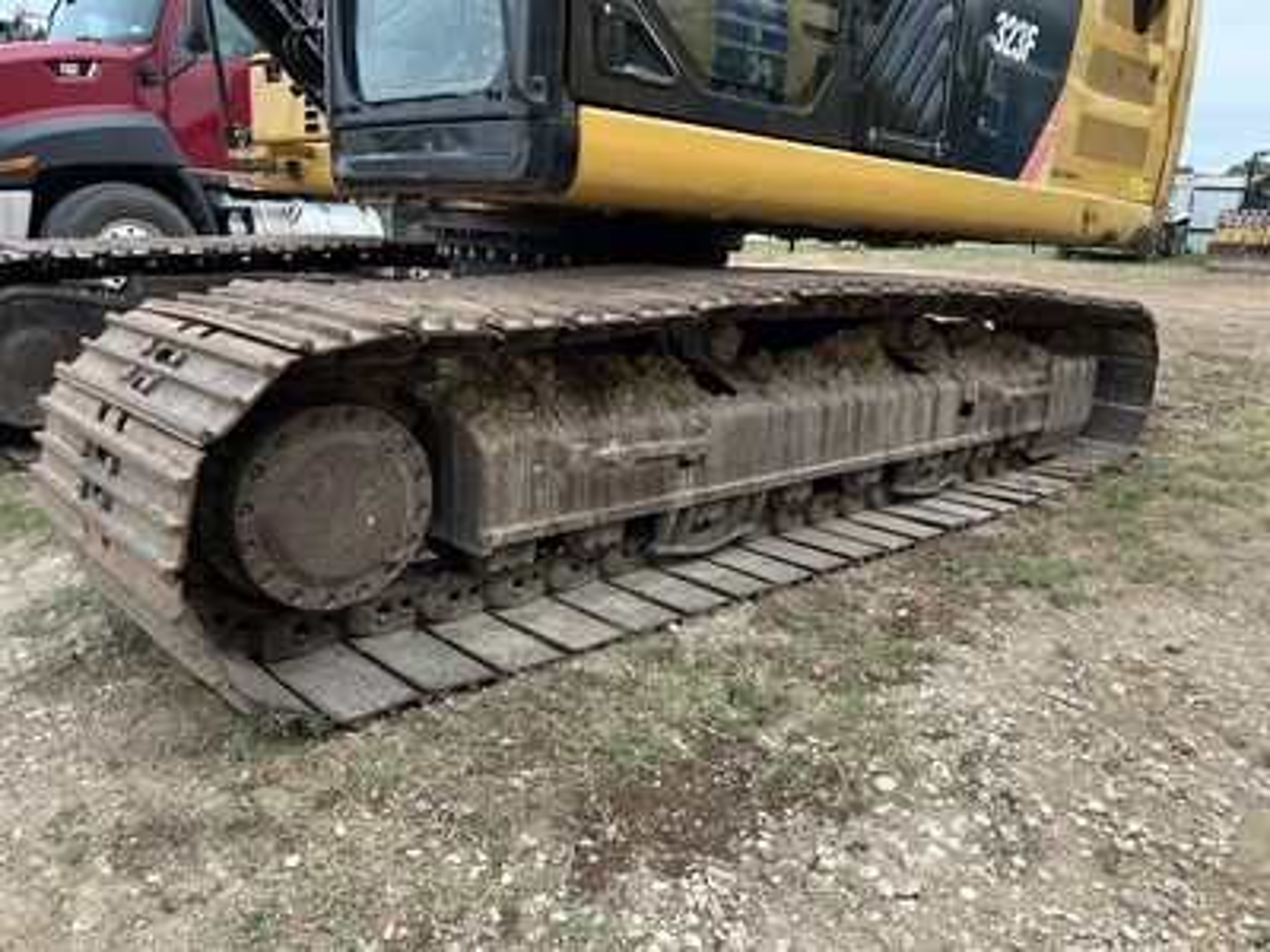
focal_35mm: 26
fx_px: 954
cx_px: 635
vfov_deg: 53.1
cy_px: 476
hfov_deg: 67.3
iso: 50
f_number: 1.5
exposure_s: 1/561
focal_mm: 5.7
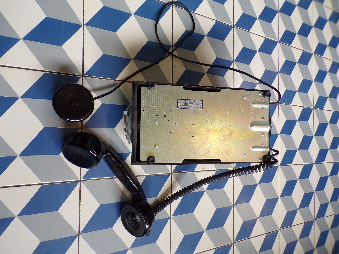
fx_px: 235
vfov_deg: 56.8
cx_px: 170
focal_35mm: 24
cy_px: 127
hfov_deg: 71.6
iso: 200
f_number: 3
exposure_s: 1/26
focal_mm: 4.3
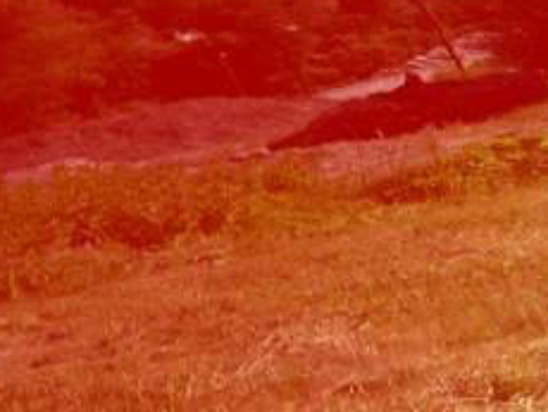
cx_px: 312
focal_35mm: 100
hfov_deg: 19.6
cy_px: 241
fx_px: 1585
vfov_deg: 14.8
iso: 64
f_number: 3.8
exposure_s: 1/75.2
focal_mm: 7.5
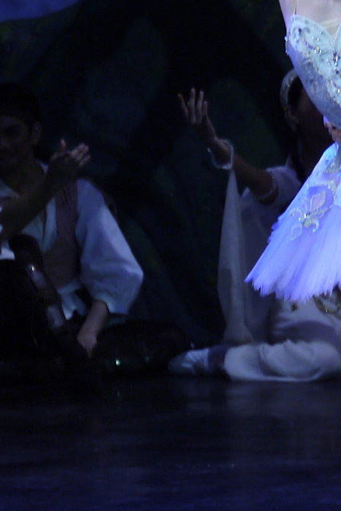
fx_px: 10940
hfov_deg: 1.8
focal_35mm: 770
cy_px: 103
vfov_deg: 2.7
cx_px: 712
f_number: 2.8
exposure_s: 1/100
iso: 320
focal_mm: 100
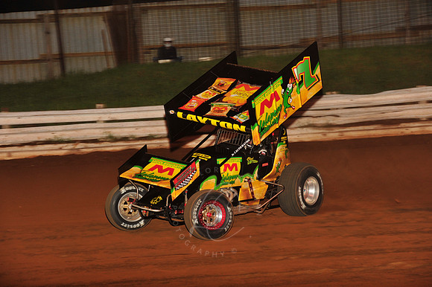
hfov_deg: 17.1
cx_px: 216
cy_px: 144
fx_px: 1439
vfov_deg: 11.4
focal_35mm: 120
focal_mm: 120
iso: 800
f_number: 6.3
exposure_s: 1/320
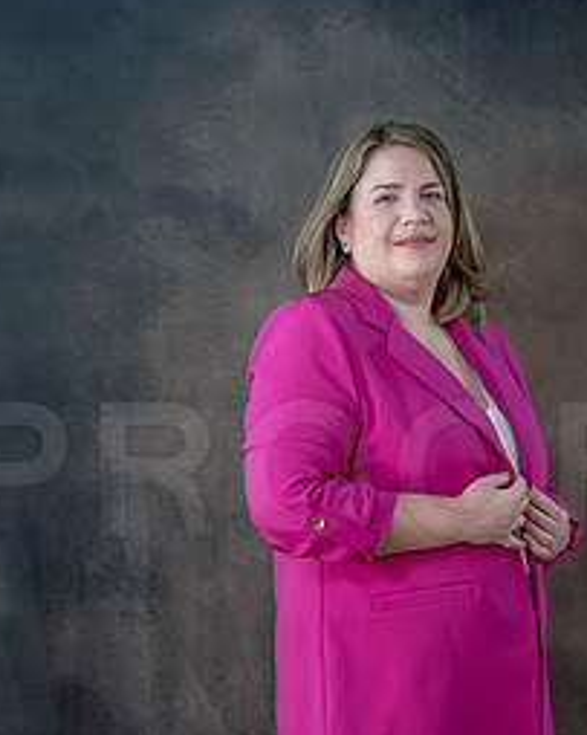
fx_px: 3759
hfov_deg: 8.9
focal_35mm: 173
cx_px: 295
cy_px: 475
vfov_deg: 11.2
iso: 400
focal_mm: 104
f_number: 4.5
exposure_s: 1/100
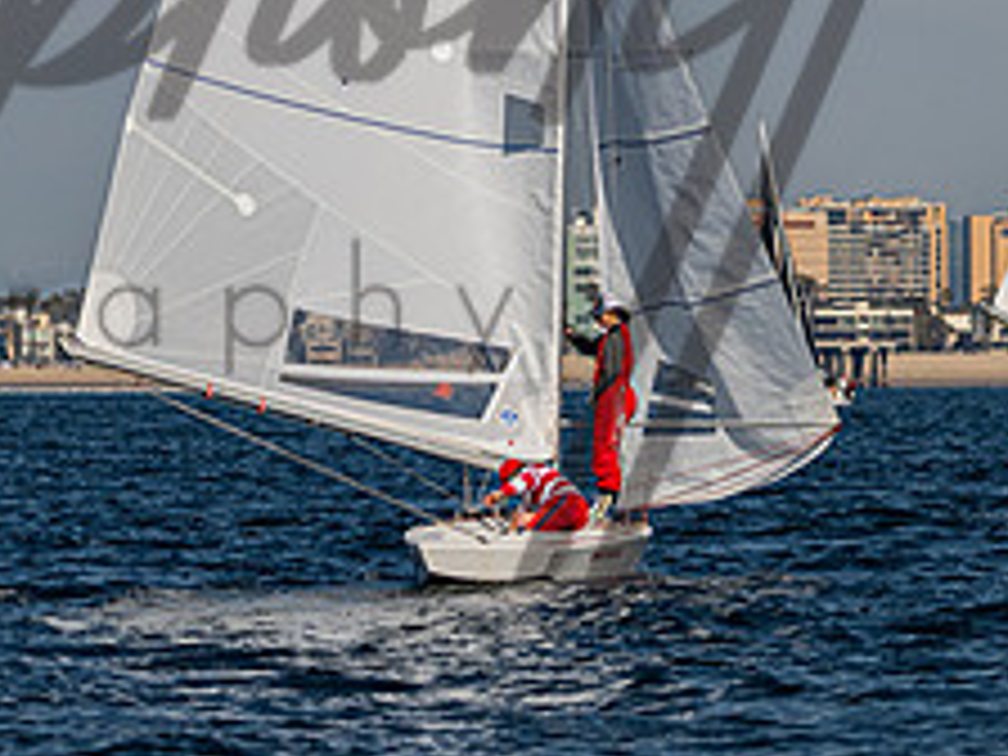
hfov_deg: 3.7
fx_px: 15521
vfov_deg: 2.8
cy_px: -38
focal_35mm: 533
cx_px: 620
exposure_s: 1/5000
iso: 400
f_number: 4.8
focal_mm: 170
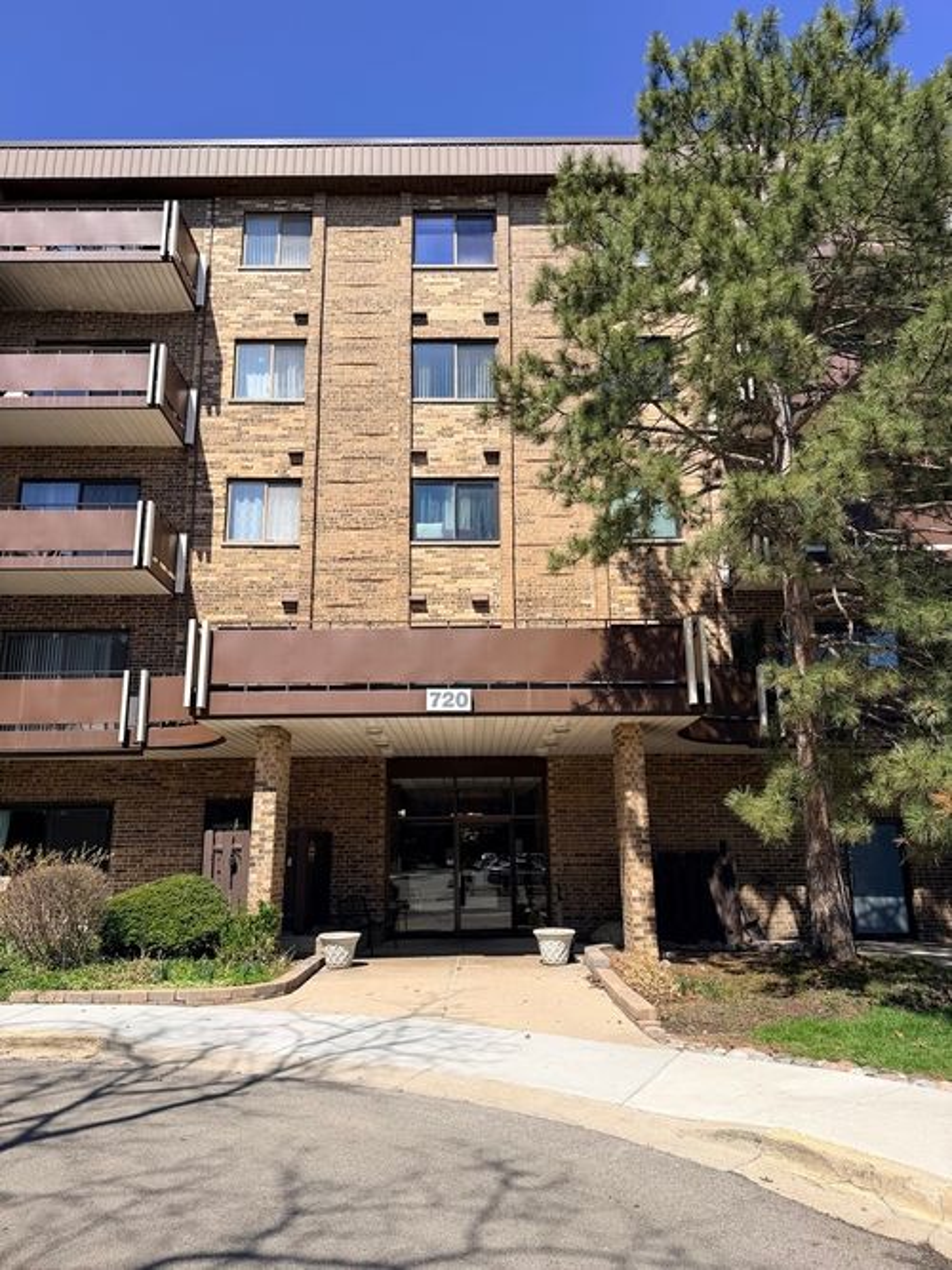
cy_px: 635
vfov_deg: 71.6
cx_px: 476
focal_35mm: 24
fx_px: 880
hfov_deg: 56.8
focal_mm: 6.76
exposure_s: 1/4673
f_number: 1.78
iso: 80
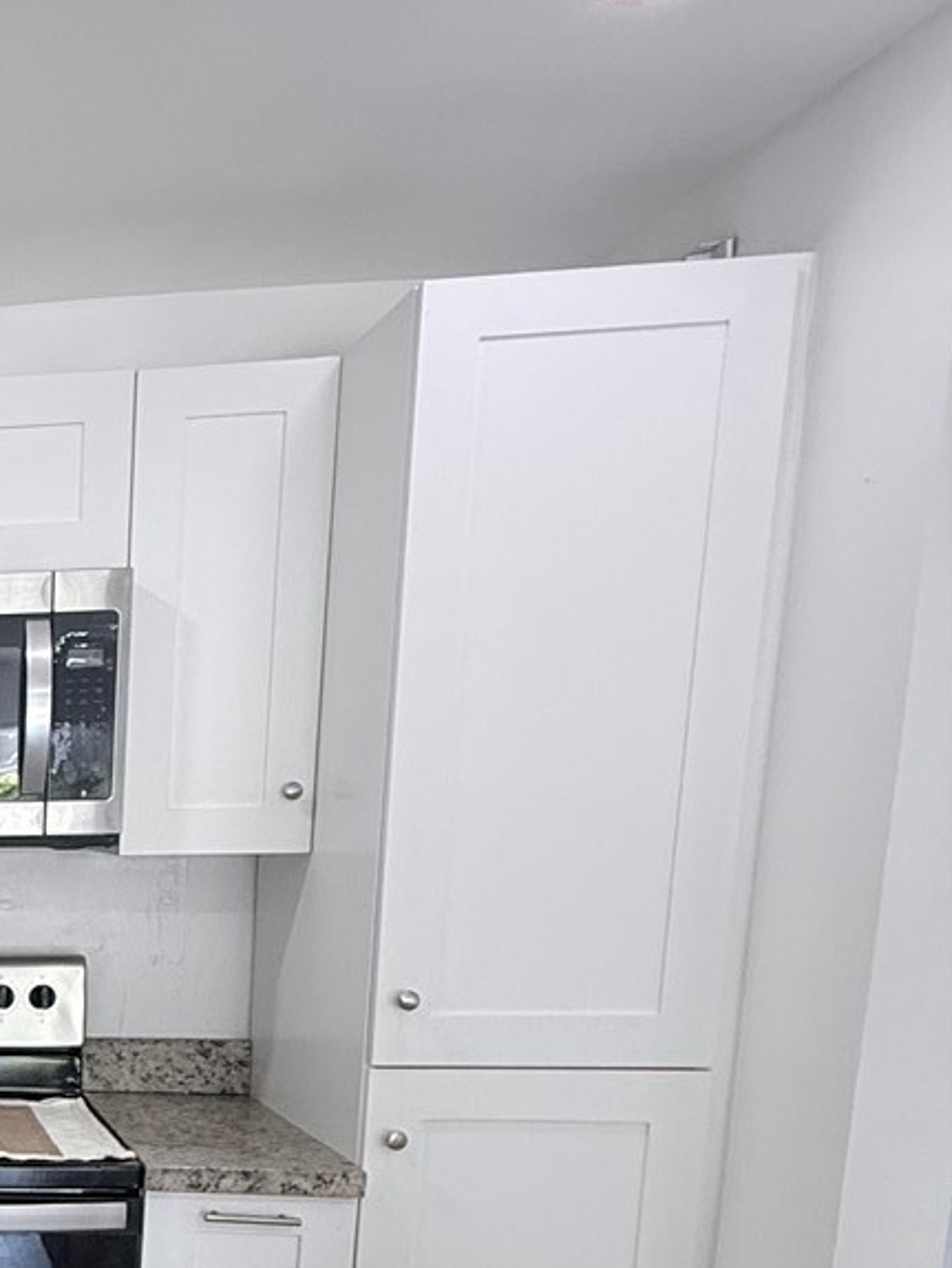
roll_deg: -0.4
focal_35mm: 39
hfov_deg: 28.4
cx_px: -362
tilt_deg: -8.5
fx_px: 1429
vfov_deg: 44.5
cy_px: 1085
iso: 160
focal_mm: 2.22
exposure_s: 1/120
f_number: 2.2
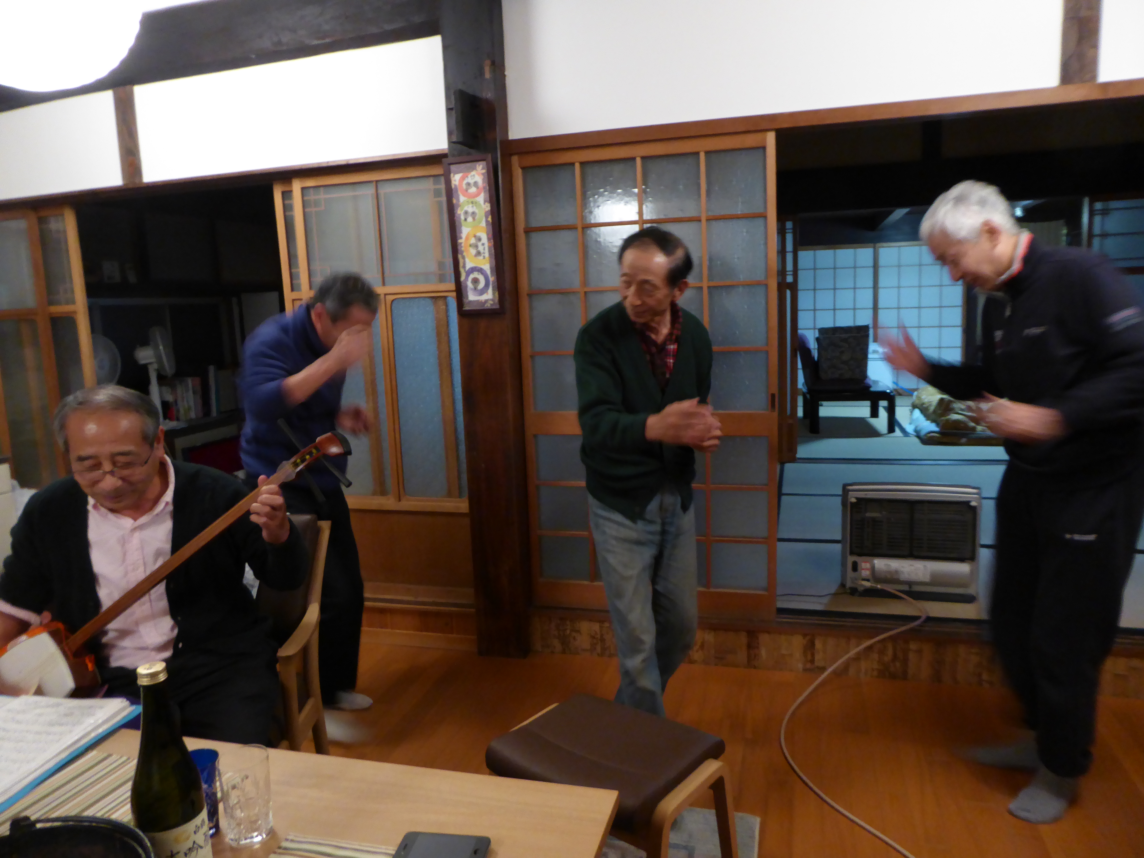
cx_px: 572
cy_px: 429
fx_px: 826
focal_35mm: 25
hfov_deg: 69.4
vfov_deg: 54.9
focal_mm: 4.3
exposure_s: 1/10
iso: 400
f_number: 3.3
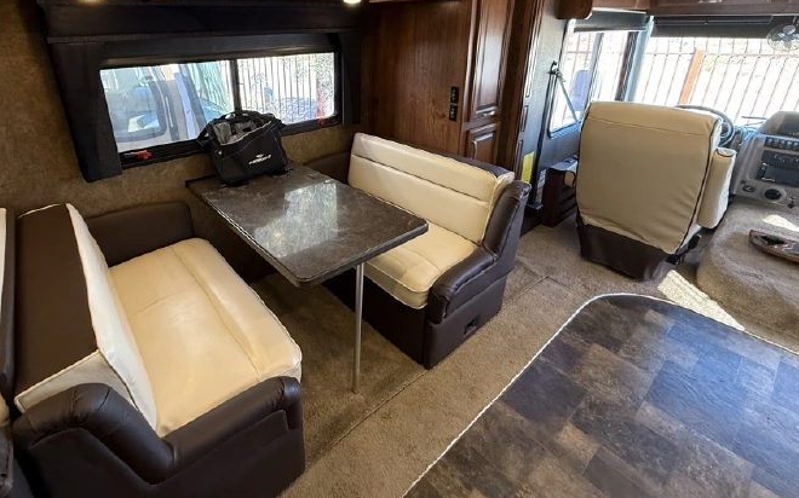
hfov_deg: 90.5
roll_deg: -0.1
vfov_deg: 63.2
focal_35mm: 18
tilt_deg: -20.5
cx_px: 340
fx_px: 392
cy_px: 164
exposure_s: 1/61
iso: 250
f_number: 2.2
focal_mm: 2.22
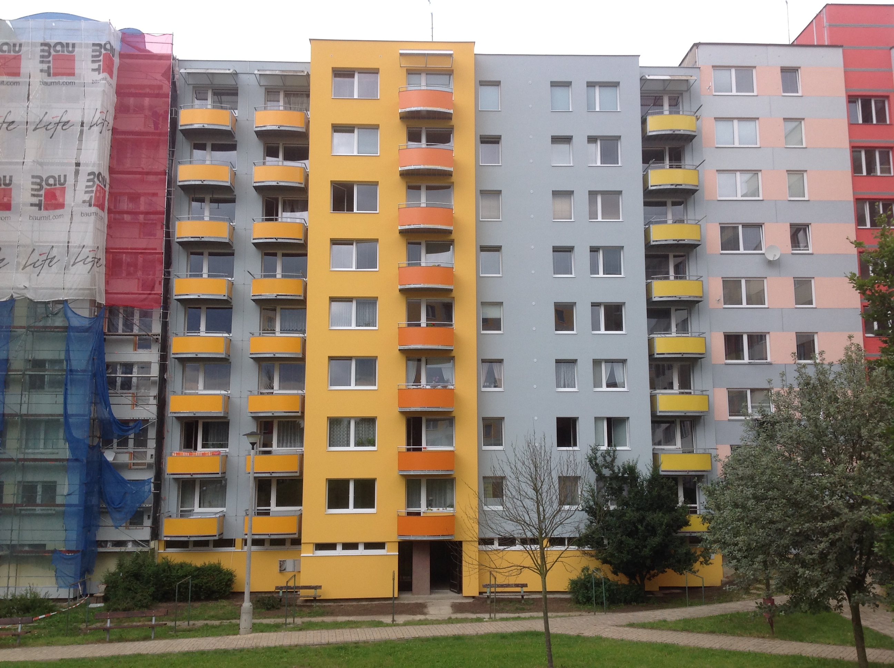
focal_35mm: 35
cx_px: 447
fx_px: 903
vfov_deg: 40.6
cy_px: 334
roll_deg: -0.5
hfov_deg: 52.7
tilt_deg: +8.0
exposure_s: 1/864
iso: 50
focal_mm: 4.28
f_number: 2.4
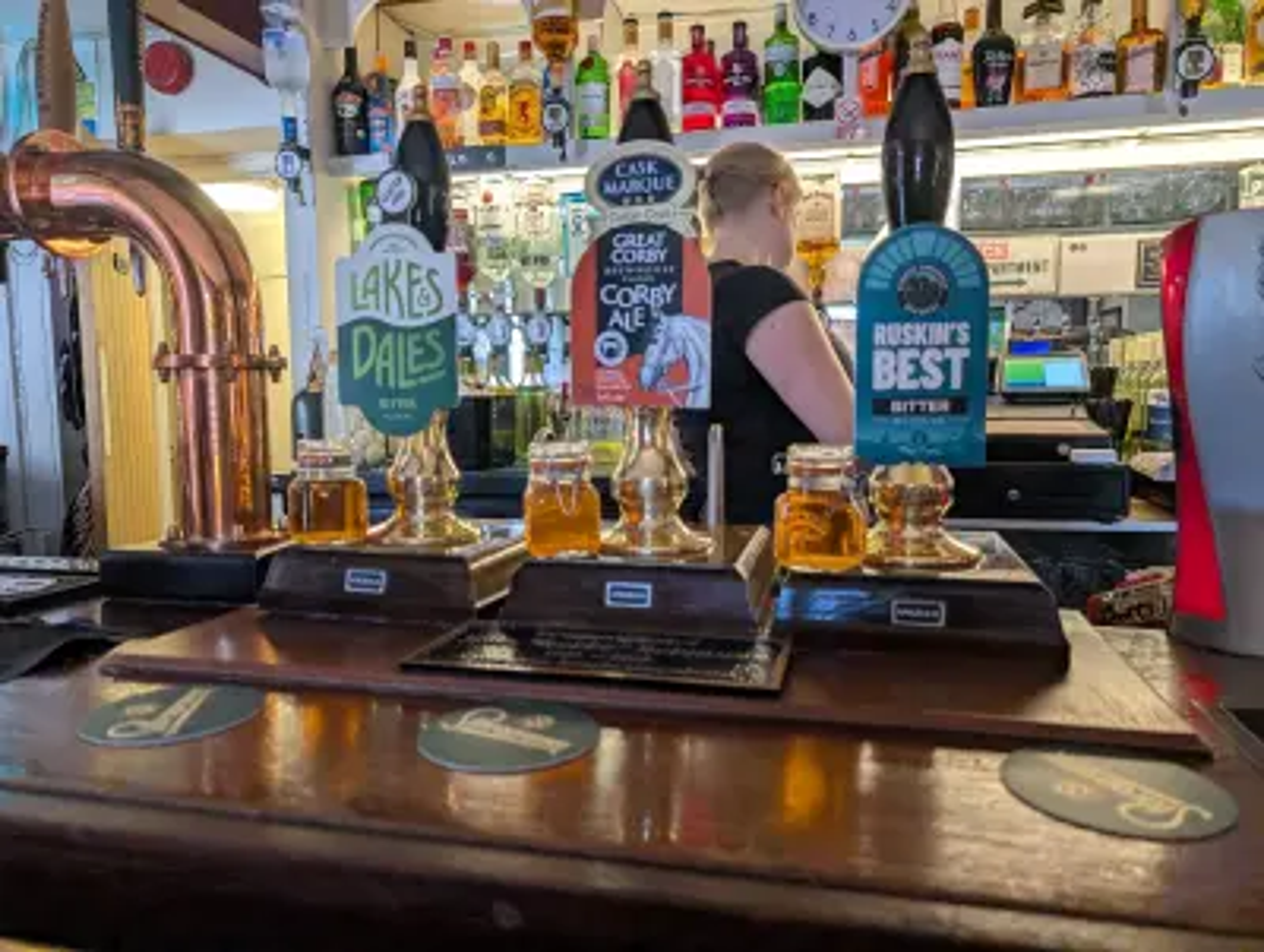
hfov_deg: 71.5
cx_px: 632
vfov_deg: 56.9
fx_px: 877
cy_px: 476
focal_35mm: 24
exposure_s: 1/100
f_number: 1.68
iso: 178
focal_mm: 6.9
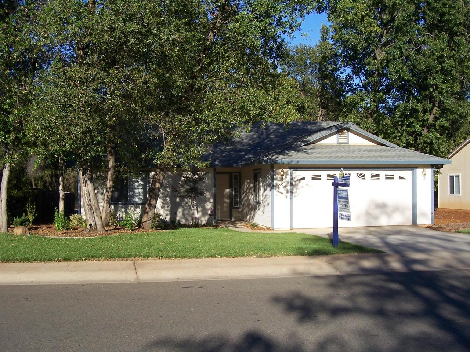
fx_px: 570
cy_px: 176
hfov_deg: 44.8
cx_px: 235
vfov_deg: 34.3
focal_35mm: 42
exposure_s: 1/350
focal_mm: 7
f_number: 5.6
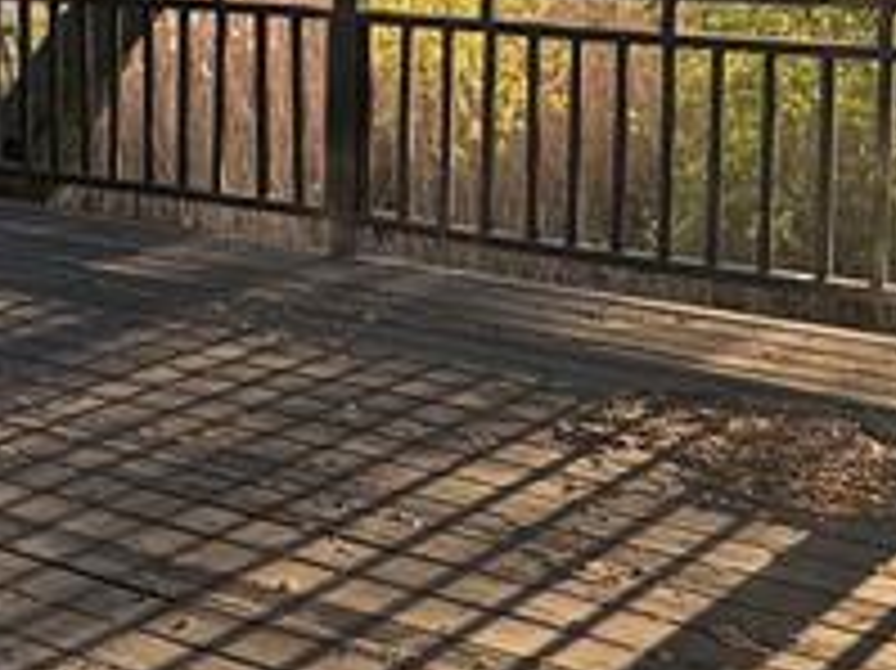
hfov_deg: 25.7
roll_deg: -0.1
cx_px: -5
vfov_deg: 19.4
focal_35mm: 72
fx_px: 1863
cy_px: -108
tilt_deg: -1.3
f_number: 2.2
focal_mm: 2.22
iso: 40
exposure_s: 1/299
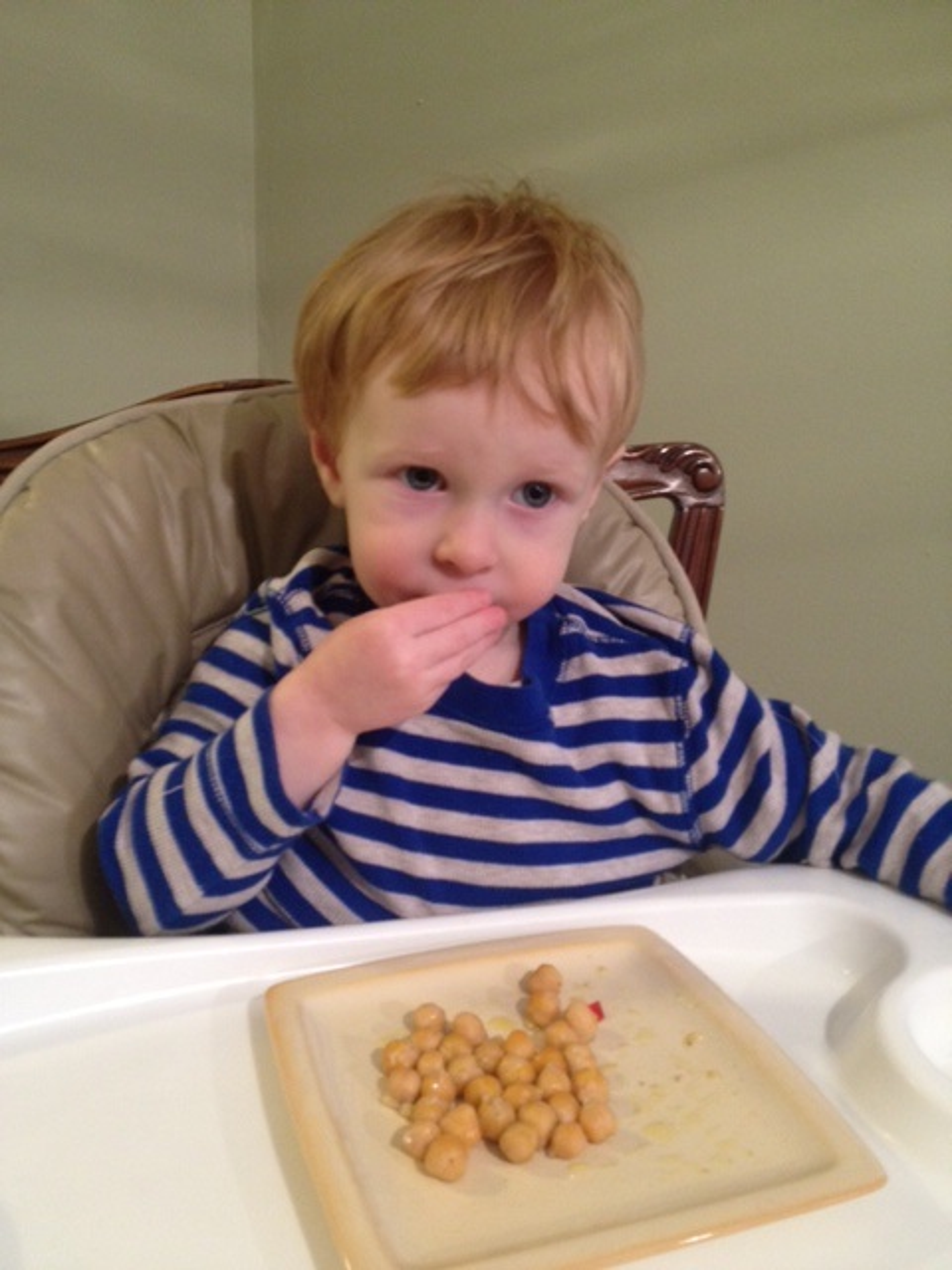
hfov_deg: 40.7
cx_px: 476
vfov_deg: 52.6
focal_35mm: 35
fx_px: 1283
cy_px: 635
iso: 200
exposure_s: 1/20
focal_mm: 4.28
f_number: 2.4
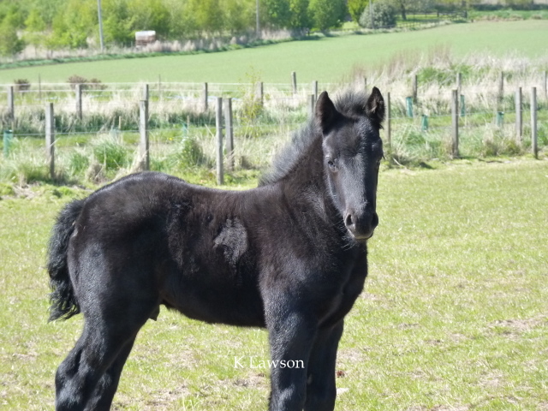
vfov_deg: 8.4
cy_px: 206
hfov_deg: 11.2
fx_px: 2786
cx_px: 274
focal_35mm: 176
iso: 250
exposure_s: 1/400
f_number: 4
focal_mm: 31.2
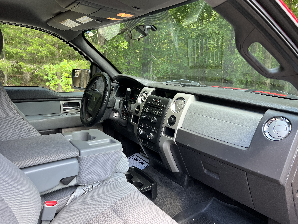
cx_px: 149
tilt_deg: -5.0
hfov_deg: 67.3
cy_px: 112
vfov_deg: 53.1
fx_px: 224
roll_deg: +0.6
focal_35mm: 26
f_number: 1.5
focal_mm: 5.7
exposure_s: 1/121
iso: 64
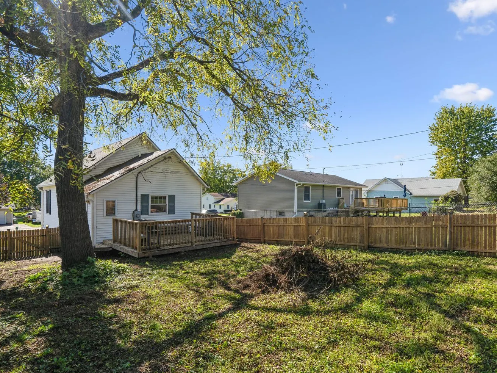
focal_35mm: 19
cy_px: 199
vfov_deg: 68.6
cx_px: 273
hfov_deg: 84.4
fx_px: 273
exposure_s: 1/125
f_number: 8
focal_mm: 16
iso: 80
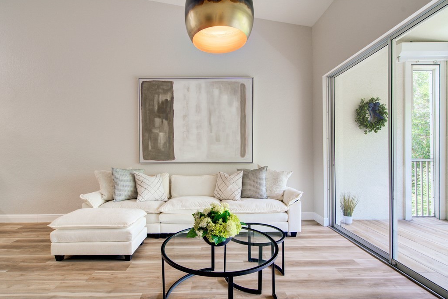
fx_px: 212
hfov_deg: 93.2
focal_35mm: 17
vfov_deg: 70.4
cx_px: 216
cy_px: 155
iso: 400
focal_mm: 16
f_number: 8
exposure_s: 1/6
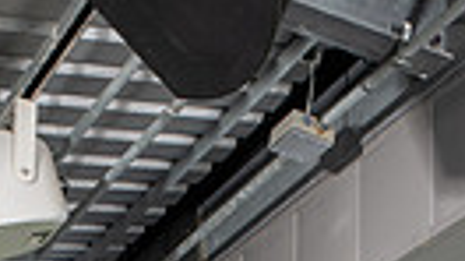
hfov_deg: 18.8
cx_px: 236
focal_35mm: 114
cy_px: 730
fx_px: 1404
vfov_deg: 9.0
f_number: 7.1
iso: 100
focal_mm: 32
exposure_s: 1/320
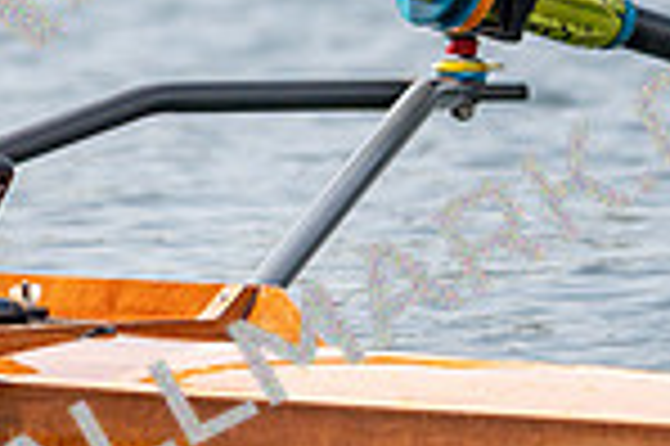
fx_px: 19892
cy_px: -291
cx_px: -499
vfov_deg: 1.3
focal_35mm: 1070
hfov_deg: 1.9
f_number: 5.6
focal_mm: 275
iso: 250
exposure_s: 1/1600
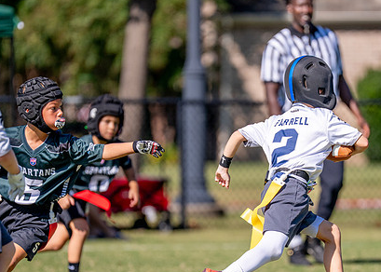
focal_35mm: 384
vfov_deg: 3.7
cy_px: 195
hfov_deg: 5.2
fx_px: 4154
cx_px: 248
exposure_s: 1/6400
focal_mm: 200
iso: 250
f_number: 2.8
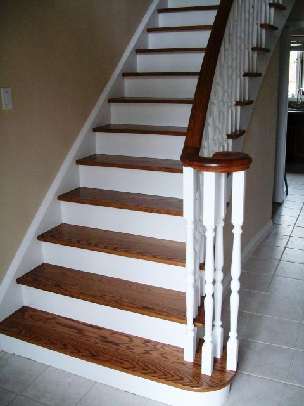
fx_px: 410
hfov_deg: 40.7
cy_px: 203
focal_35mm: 35
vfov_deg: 52.6
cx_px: 152
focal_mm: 6.3
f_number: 3.1
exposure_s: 1/125
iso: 346
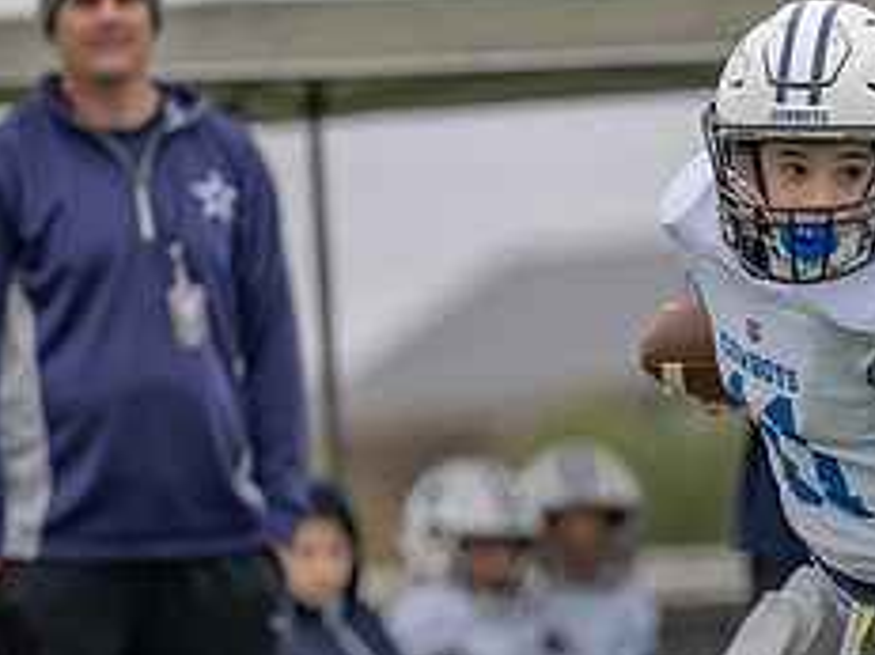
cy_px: 571
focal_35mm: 886
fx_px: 22384
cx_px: 868
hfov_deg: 2.2
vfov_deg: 1.7
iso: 200
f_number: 2.8
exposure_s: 1/1250
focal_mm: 200
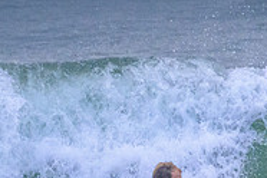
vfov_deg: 0.6
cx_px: 221
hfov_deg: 0.8
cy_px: 196
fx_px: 18481
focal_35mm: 2492
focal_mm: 800
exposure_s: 1/2000
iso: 5600
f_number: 11
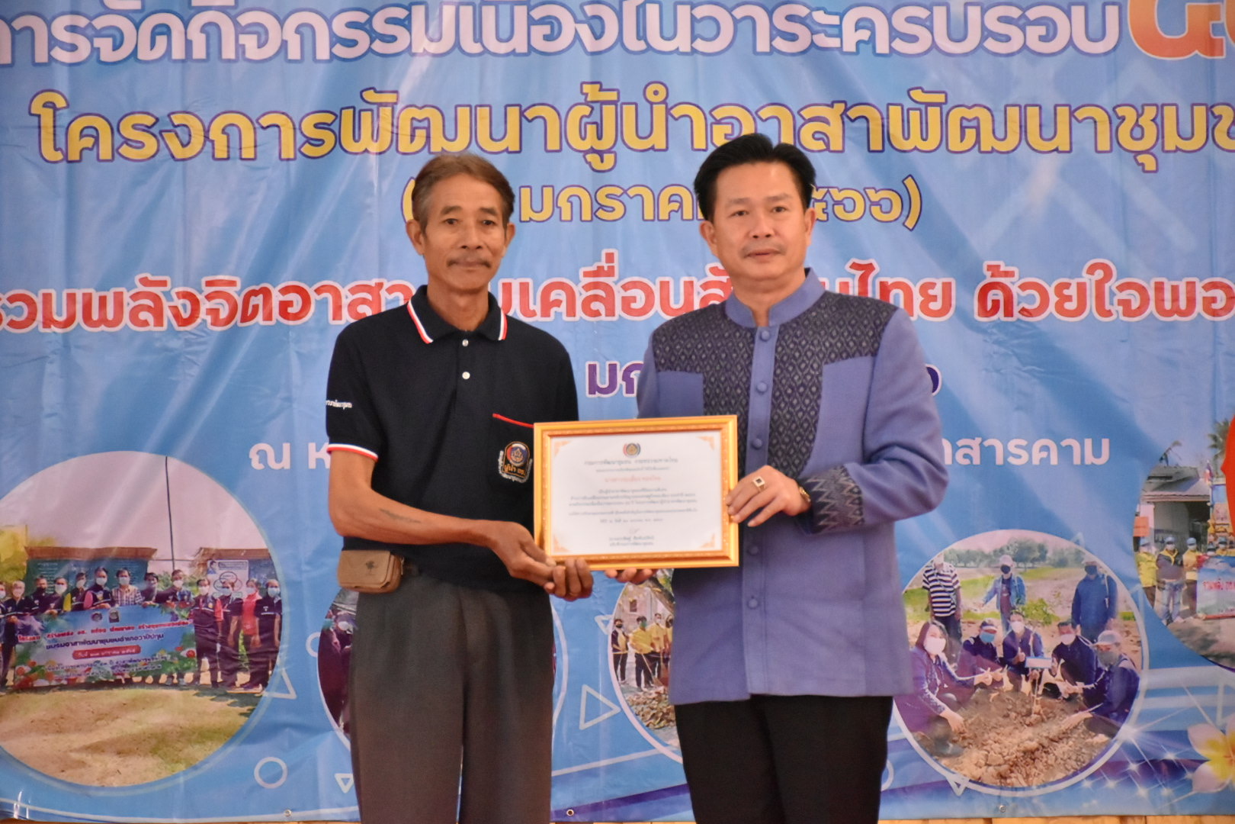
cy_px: 412
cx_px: 618
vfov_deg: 11.4
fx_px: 4116
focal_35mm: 120
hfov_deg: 17.1
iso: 4000
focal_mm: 80
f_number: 5.3
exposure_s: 1/250
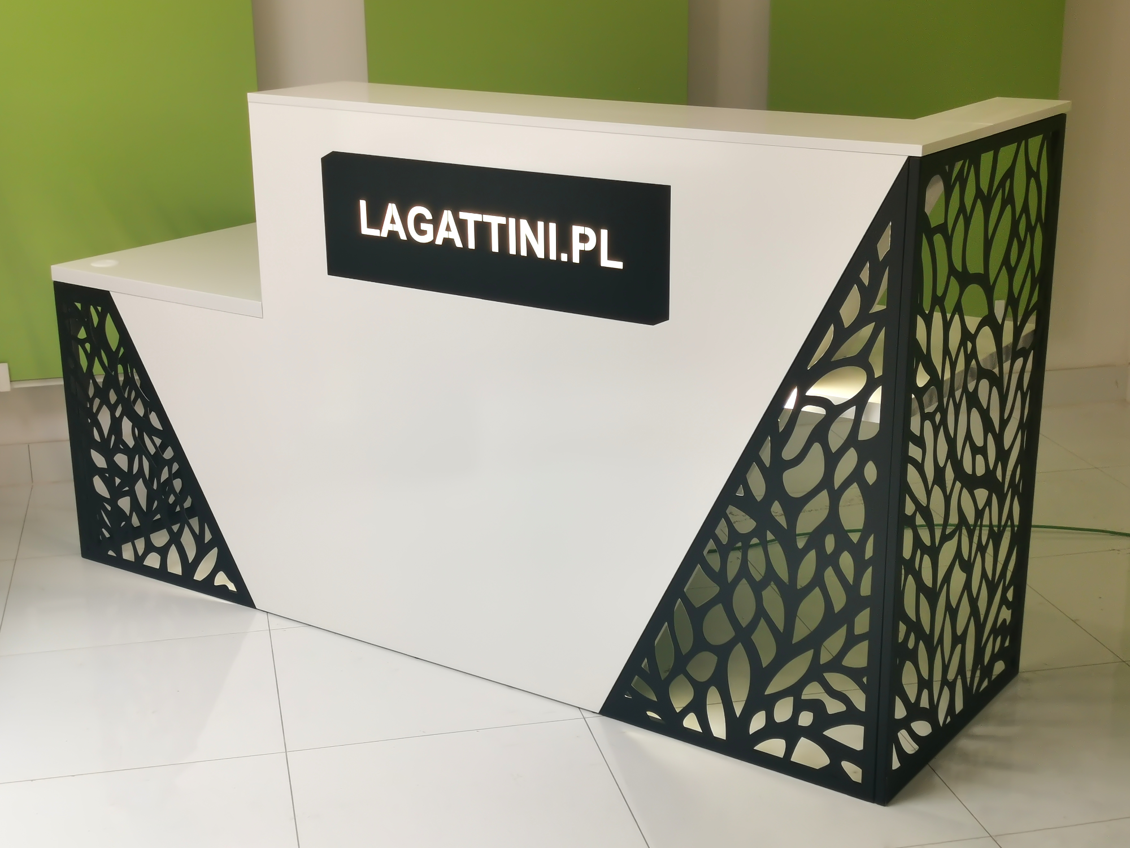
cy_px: 424
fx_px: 1534
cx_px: 565
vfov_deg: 30.9
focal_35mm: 47
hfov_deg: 40.4
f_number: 1.4
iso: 50
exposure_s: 1/115
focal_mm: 4.7
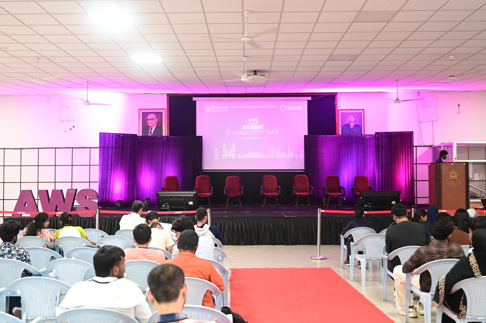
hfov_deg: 49.6
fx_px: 526
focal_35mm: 39
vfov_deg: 34.2
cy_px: 162
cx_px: 243
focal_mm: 39
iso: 8000
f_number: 4
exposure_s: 1/125
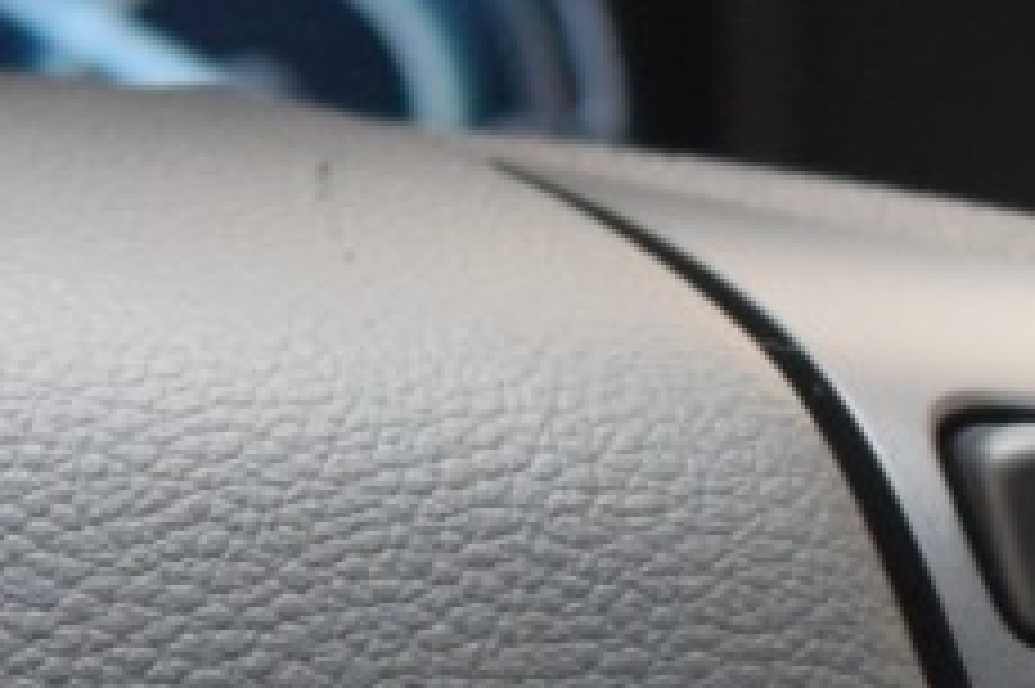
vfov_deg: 7.0
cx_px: -513
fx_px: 5631
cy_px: 333
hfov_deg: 10.2
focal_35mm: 196
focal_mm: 20
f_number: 3.8
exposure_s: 1/60
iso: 2200
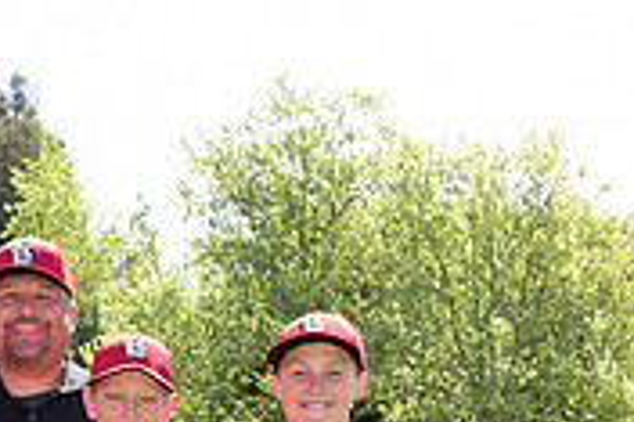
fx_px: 3255
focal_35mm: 185
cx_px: -144
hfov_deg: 10.9
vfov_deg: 7.3
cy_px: 640
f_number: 8
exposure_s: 1/160
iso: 320
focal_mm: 56
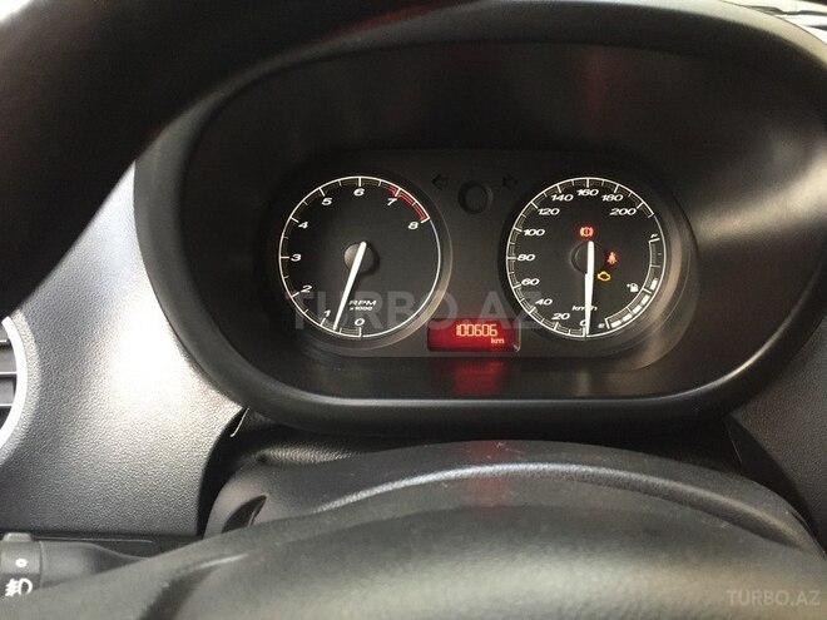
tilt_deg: -20.2
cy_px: 310
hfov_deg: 61.7
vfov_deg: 48.2
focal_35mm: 29
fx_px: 693
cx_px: 414
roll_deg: -3.6
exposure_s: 1/25
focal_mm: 4.15
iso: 250
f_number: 2.2
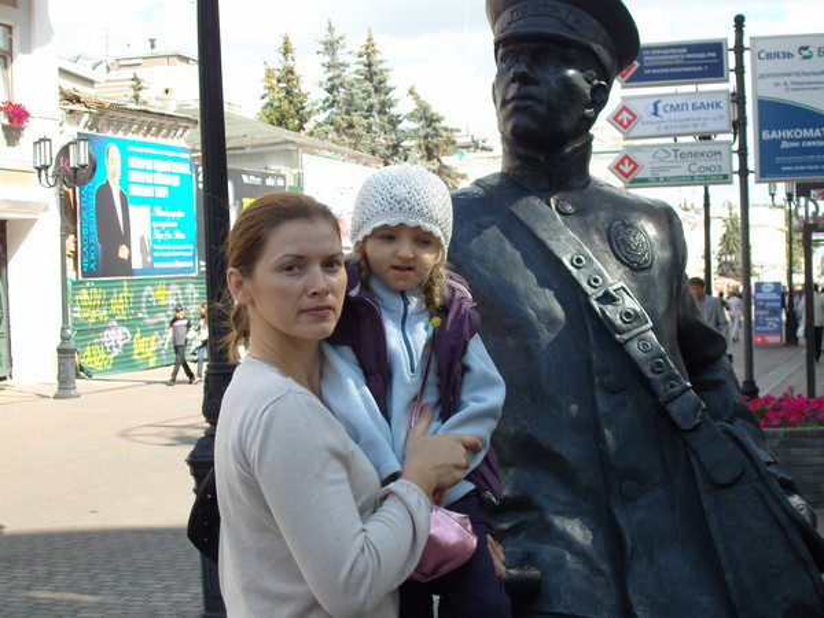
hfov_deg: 30.7
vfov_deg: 23.3
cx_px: 412
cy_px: 309
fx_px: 1500
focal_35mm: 63
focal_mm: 10.5
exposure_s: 1/320
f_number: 3.7
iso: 80
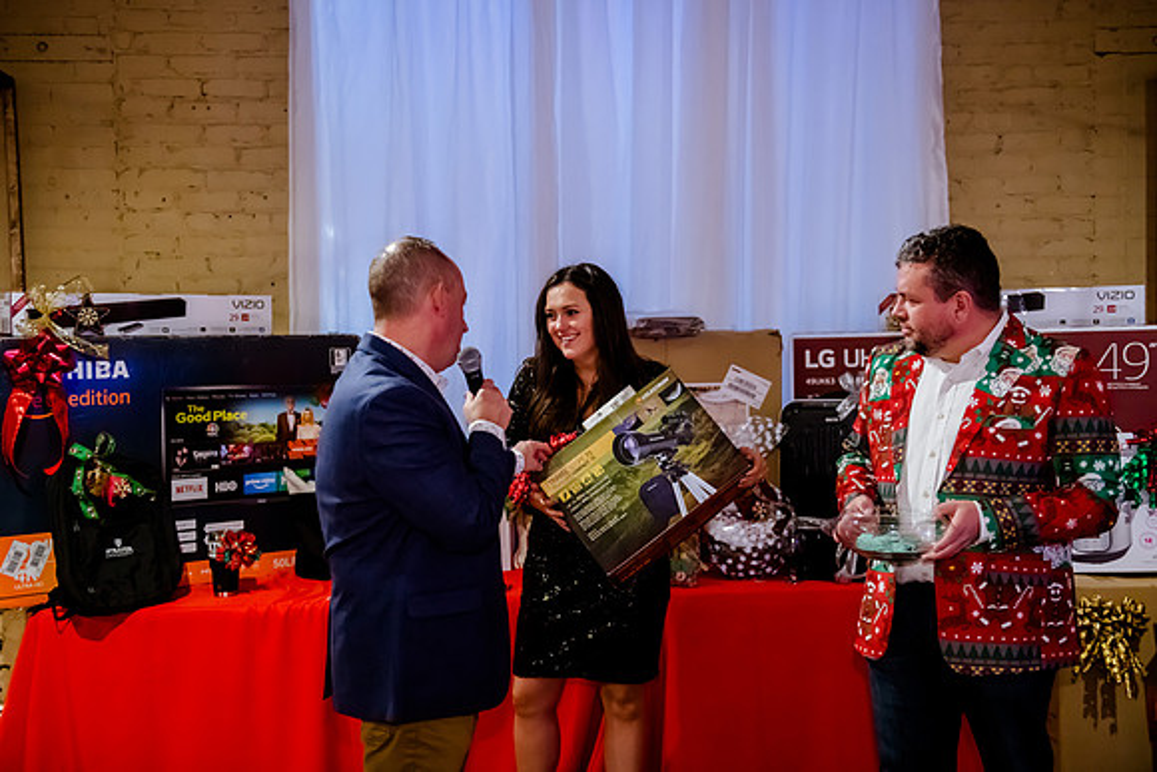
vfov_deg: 30.5
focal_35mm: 44
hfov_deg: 44.5
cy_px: 386
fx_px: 1414
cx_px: 563
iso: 5000
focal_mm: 42
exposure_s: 1/160
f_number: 2.8
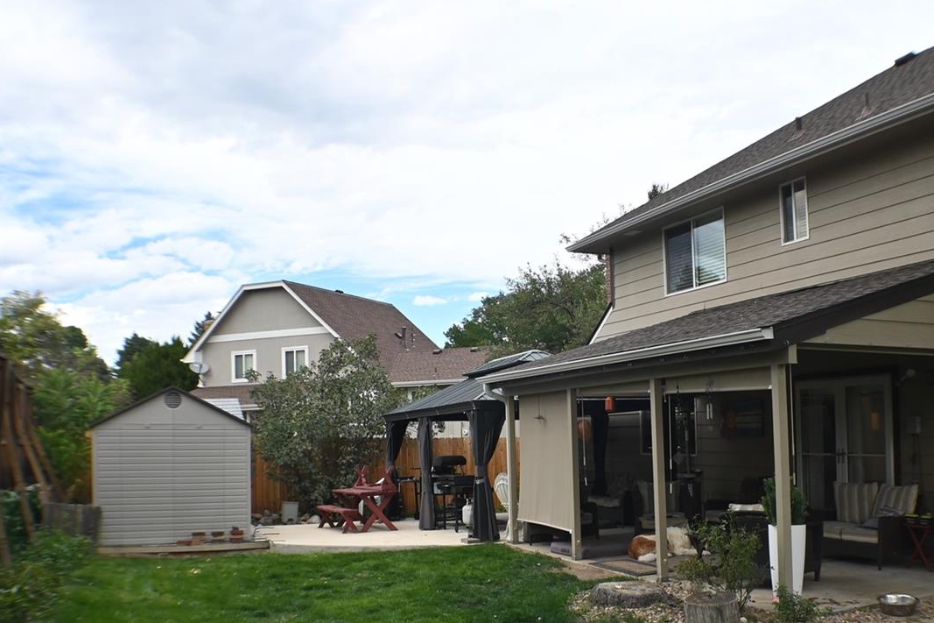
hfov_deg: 43.3
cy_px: 434
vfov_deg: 29.6
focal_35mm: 45
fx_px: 1167
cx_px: 583
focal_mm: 20
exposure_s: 1/250
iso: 110
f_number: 5.6
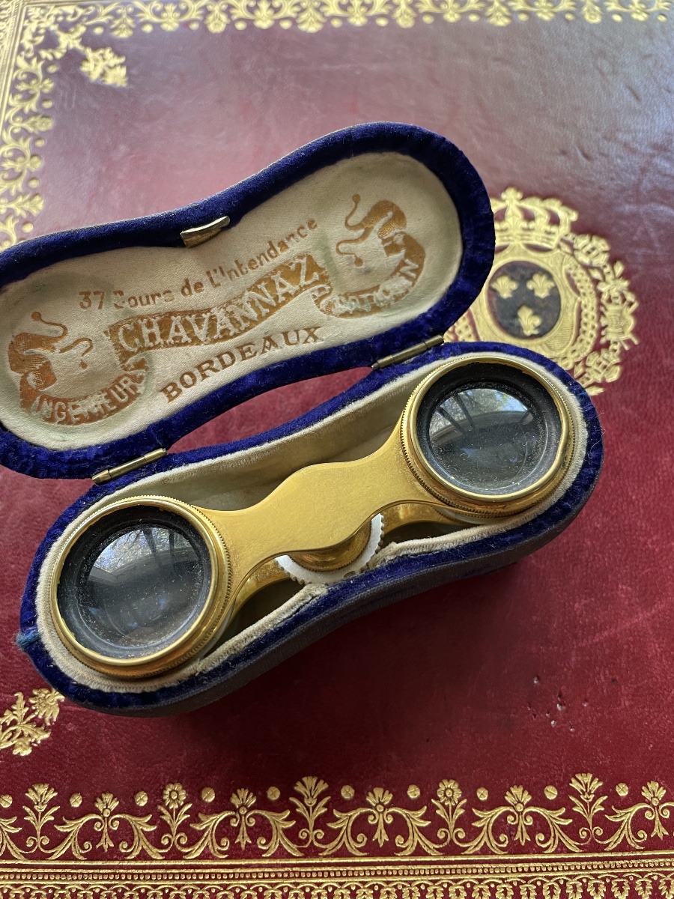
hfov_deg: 53.1
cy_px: 450
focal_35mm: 26
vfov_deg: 67.3
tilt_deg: -71.3
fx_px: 675
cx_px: 337
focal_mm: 4.2
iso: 125
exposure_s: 1/63
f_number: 1.6
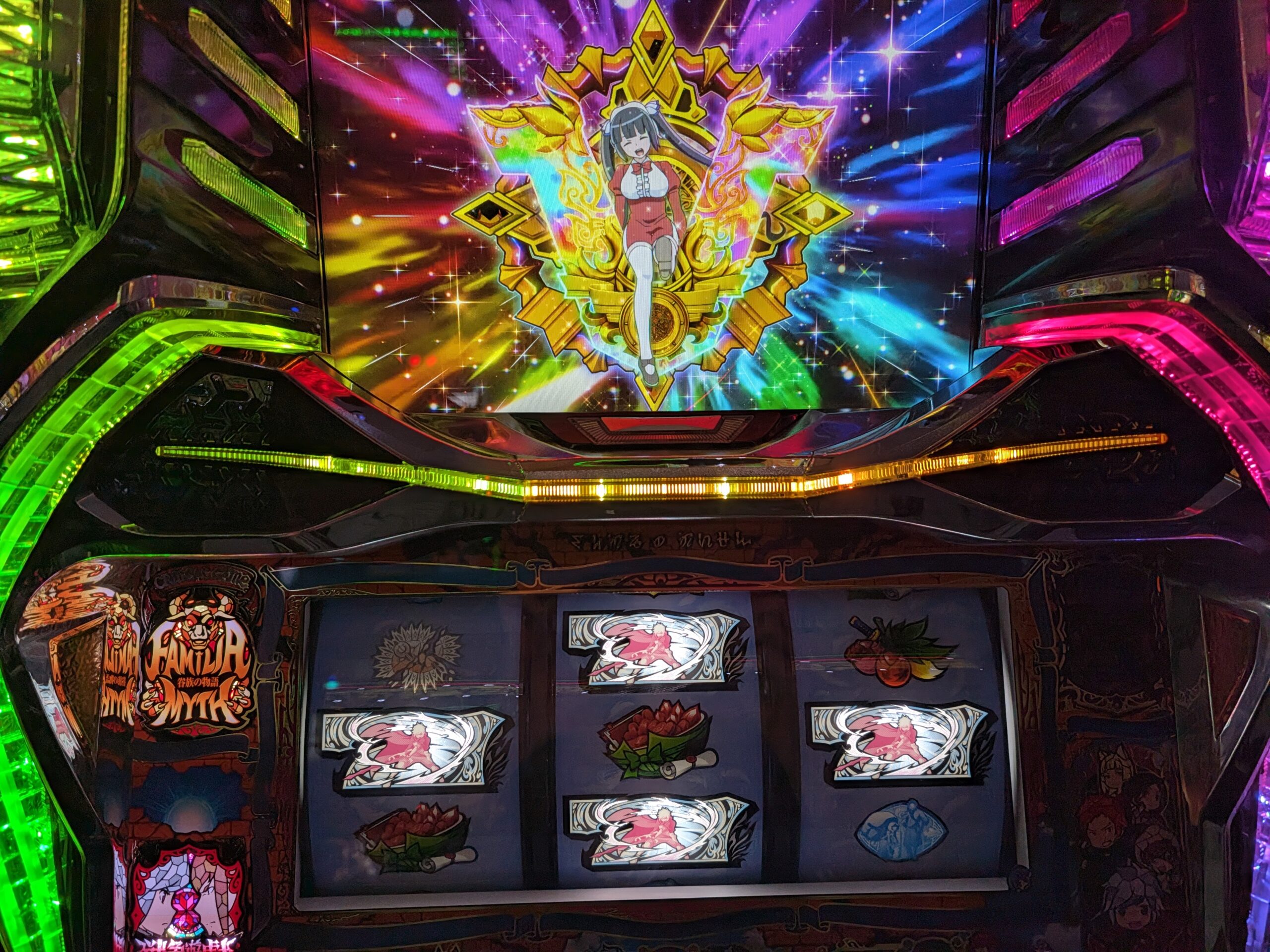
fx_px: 844
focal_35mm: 23
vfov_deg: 58.9
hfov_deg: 73.9
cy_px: 476
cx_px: 635
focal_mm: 5.28
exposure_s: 1/180
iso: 38
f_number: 1.7
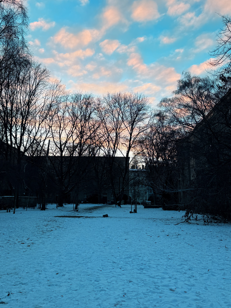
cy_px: 131
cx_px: 110
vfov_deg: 58.1
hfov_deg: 45.4
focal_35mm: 31
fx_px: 276
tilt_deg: +14.0
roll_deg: -1.3
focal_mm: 6.76
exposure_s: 1/979
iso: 80
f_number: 1.78
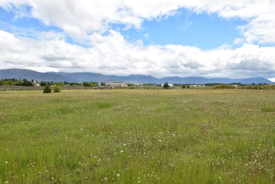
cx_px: 137
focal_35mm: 25
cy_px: 93
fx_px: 191
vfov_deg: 51.3
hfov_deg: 71.5
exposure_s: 1/500
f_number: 11
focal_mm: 16
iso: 200
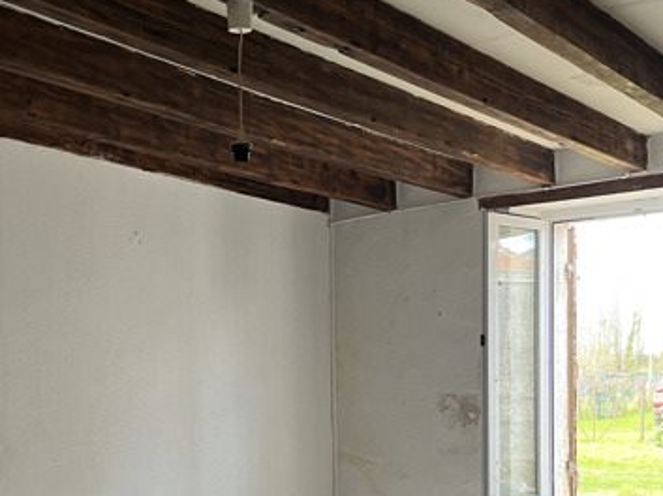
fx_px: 1129
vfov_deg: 24.3
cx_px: 301
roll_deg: +1.2
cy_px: 417
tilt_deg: -1.1
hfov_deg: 32.7
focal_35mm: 59
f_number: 1.6
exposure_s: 1/96
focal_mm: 5.1
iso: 125
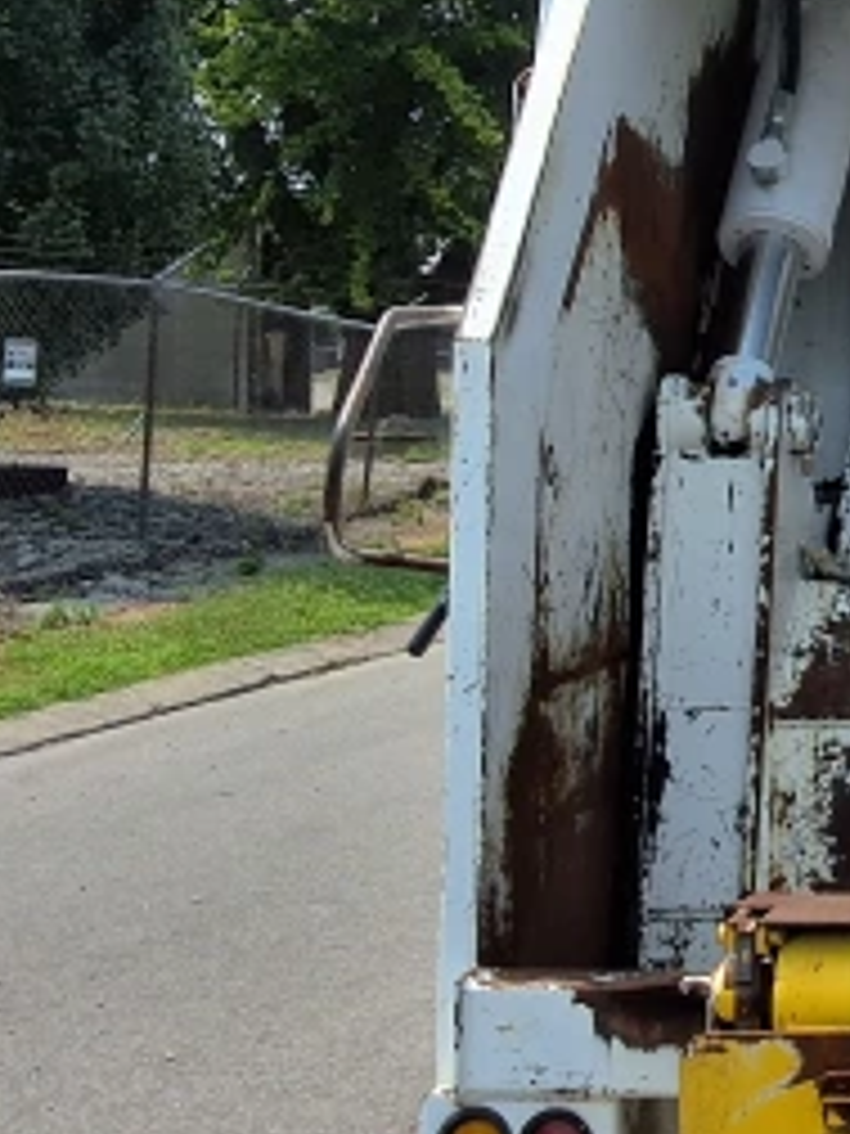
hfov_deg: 14.9
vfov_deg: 22.0
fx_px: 2914
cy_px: 423
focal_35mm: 89
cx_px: 1417
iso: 32
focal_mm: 2.91
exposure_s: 1/2165
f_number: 1.9
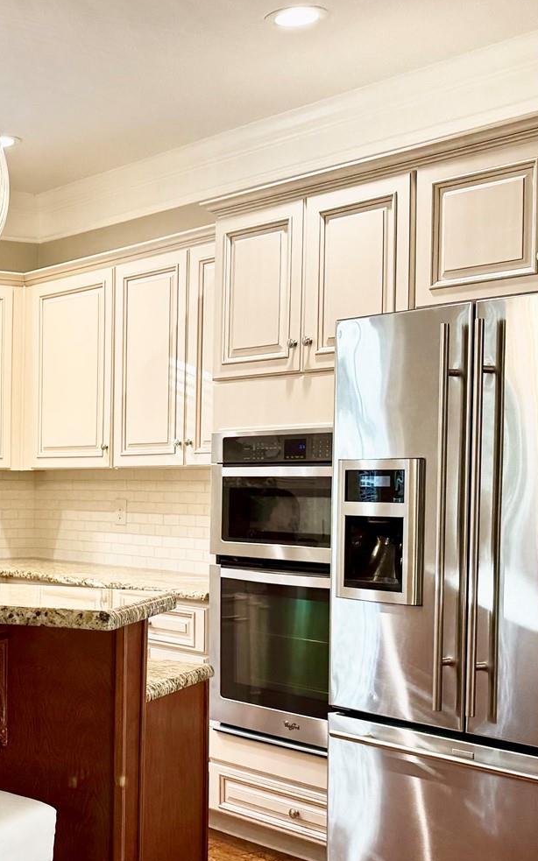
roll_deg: -0.2
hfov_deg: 22.1
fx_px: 1244
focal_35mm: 53
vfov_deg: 38.1
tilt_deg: -2.0
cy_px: 507
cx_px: -143
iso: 125
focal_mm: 6.76
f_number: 1.78
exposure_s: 1/120
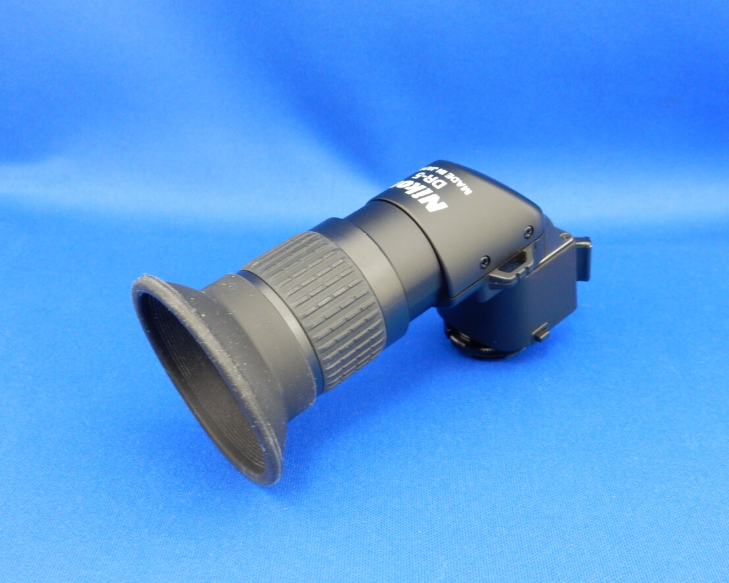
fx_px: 820
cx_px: 374
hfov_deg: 47.9
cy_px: 292
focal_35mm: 38
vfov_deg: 39.2
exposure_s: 1/8
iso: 450
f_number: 4
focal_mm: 6.4
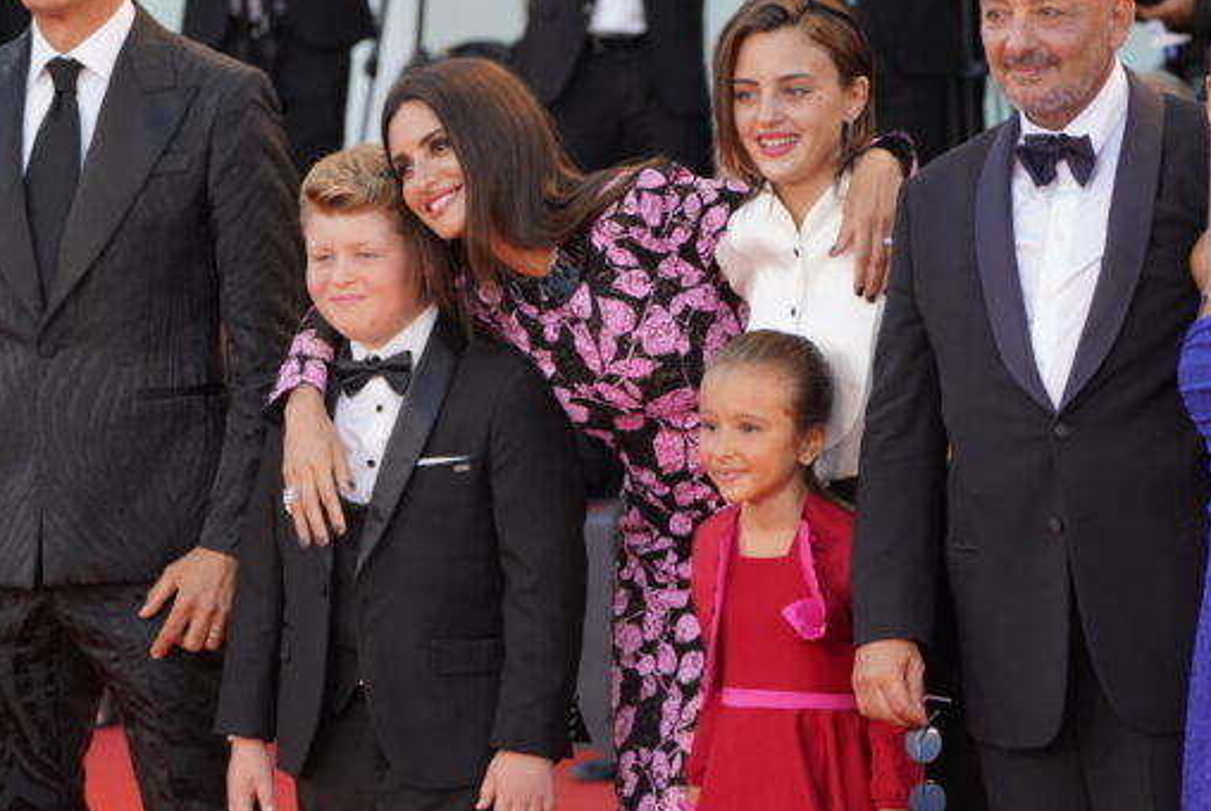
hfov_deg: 9.6
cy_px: 338
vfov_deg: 6.5
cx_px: 756
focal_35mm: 213
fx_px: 7173
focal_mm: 141
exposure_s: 1/320
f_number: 5
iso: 1250
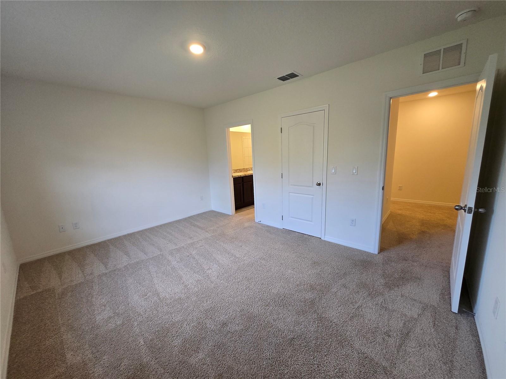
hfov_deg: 106.2
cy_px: 190
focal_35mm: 13
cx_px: 253
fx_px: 190
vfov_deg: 89.9
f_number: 2.2
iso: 160
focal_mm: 1.7
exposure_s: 1/60
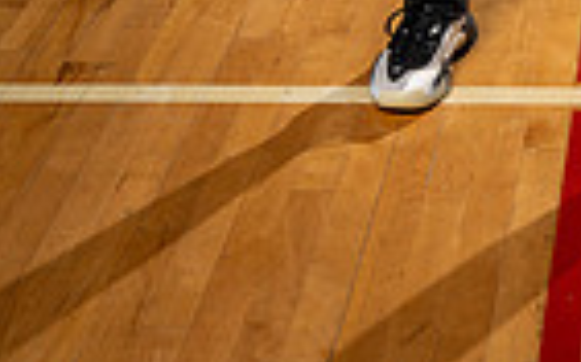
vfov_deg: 8.3
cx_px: 602
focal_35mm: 143
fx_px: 2263
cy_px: -559
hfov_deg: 14.4
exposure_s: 1/250
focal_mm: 44
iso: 125
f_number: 5.6
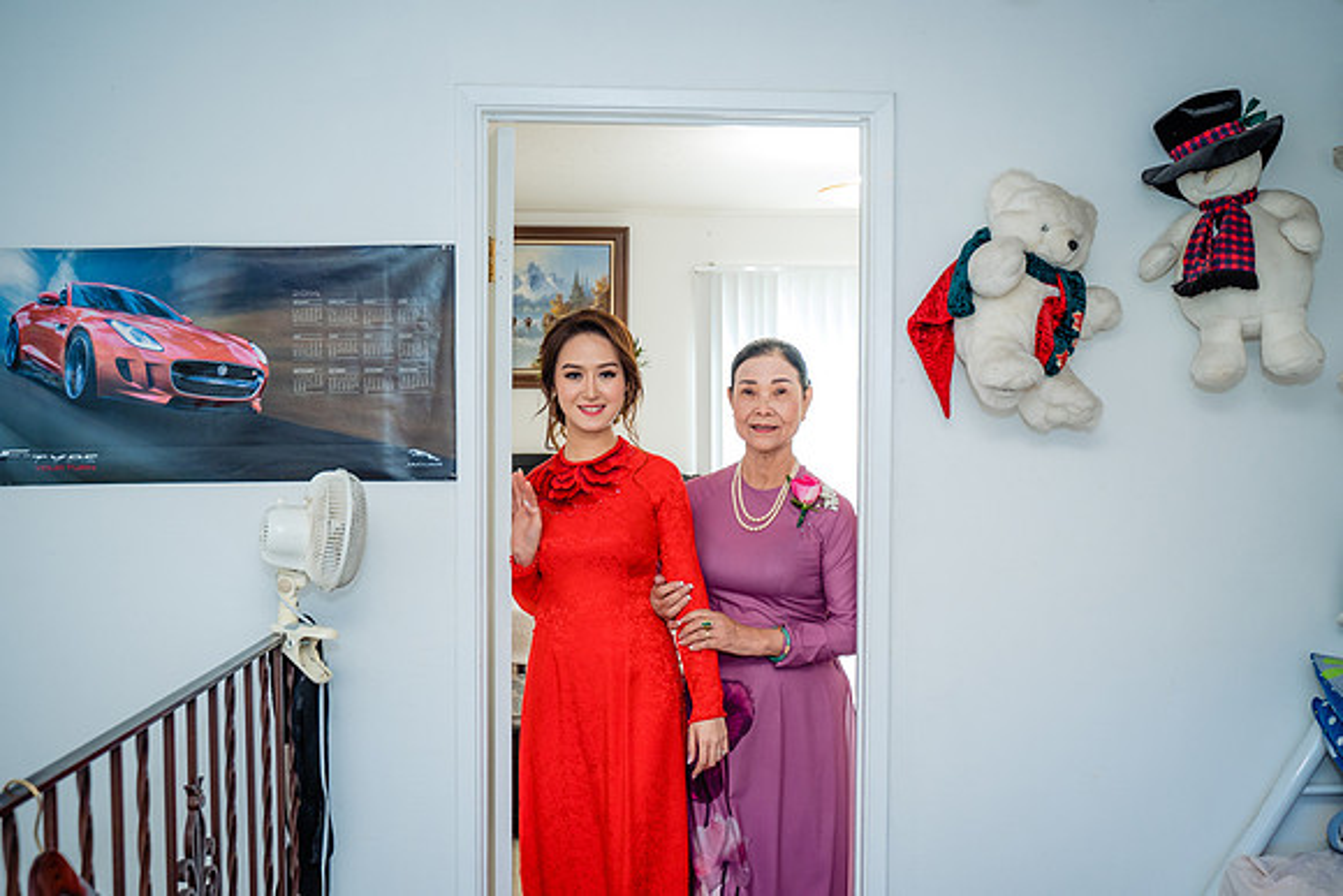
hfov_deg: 48.7
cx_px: 704
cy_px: 448
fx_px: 1483
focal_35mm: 40
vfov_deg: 33.6
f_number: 4
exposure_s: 1/160
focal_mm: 35
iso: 1000
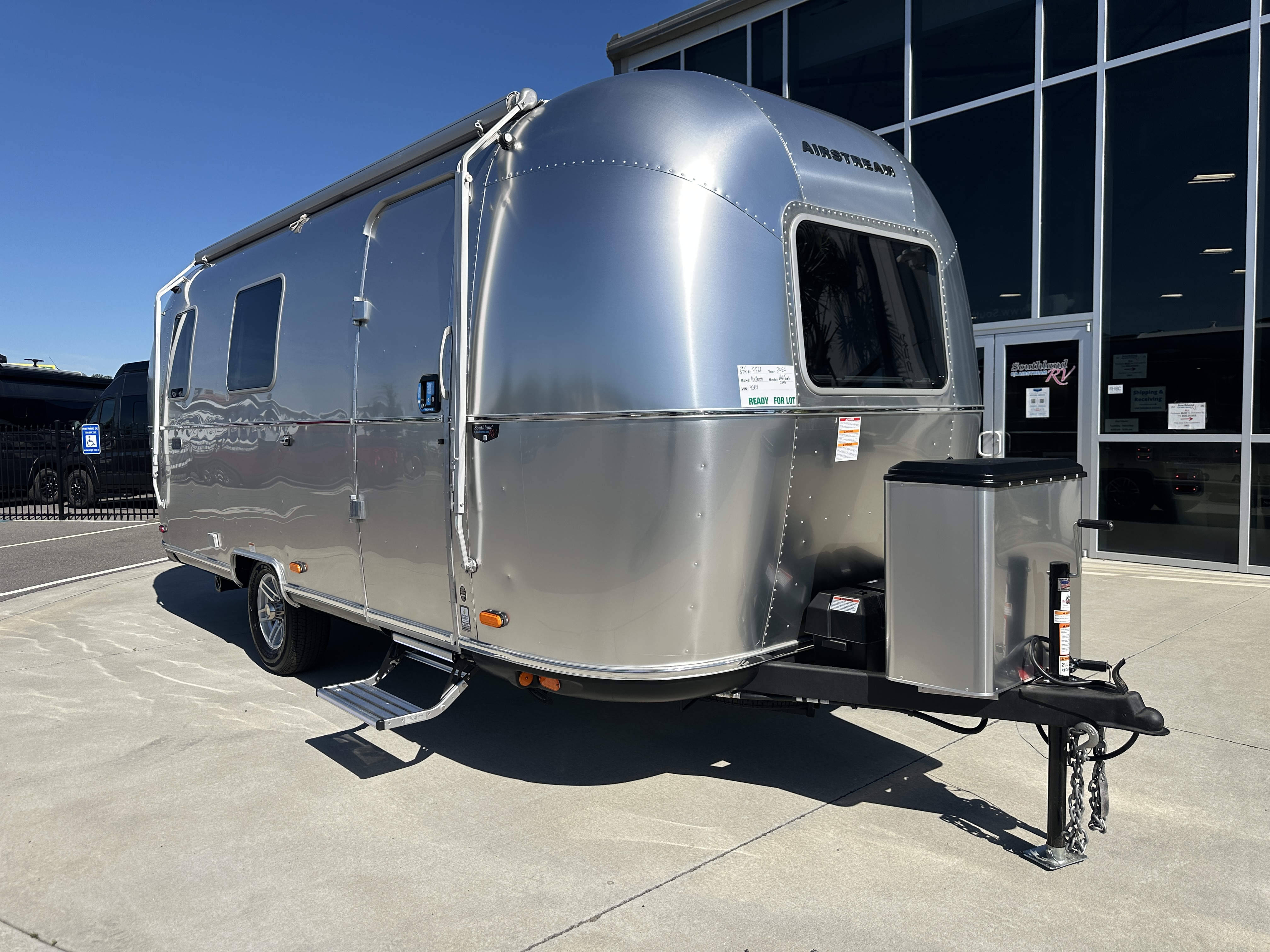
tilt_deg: -2.0
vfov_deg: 56.8
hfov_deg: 71.6
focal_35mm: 24
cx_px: 635
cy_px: 476
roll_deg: -0.3
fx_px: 881
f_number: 1.78
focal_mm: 6.86
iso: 80
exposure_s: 1/6211
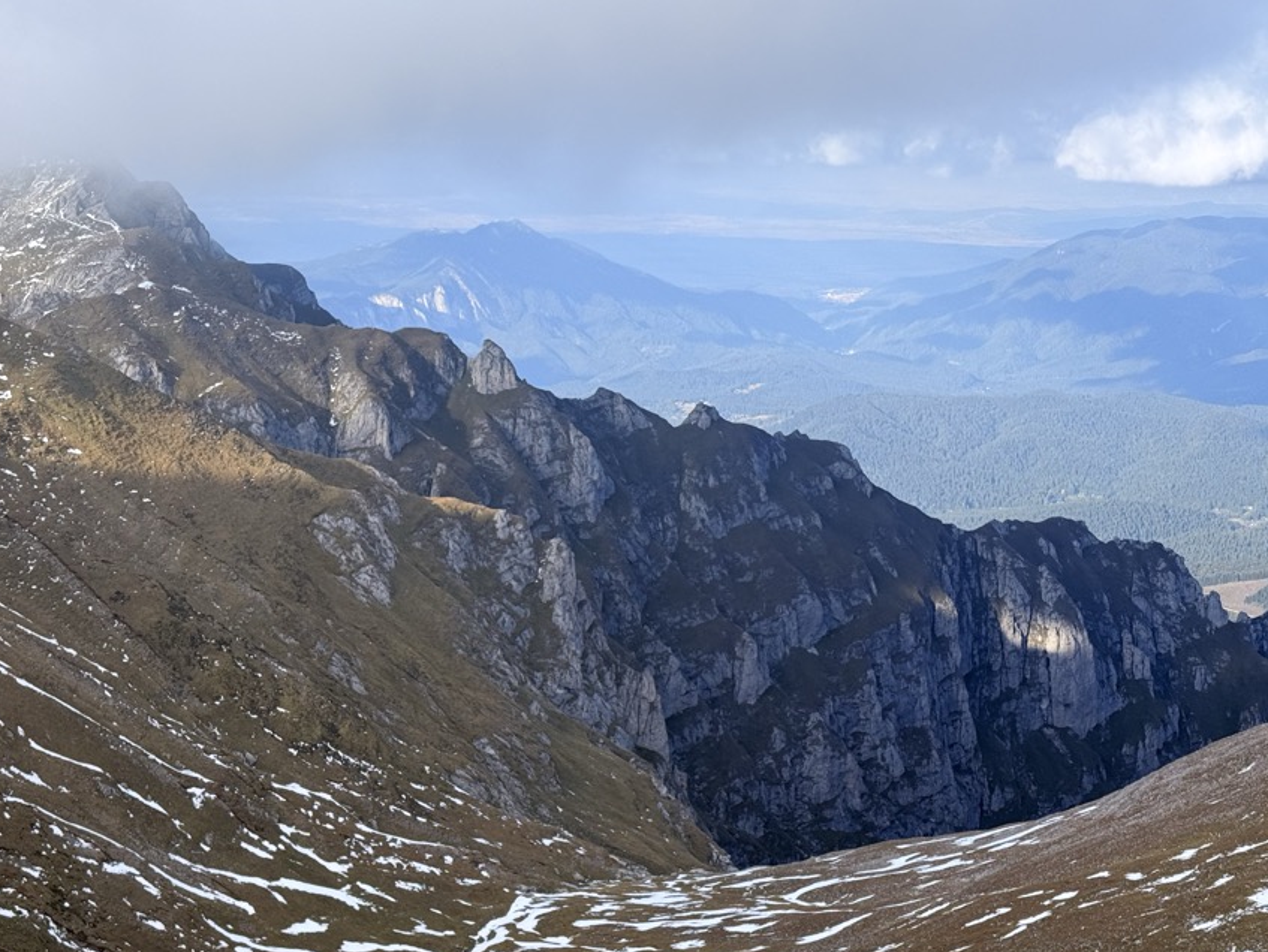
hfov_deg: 33.2
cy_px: 419
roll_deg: -0.8
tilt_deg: -7.1
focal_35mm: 58
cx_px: 647
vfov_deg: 25.2
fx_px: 2125
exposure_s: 1/2976
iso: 80
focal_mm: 6.76
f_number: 1.78
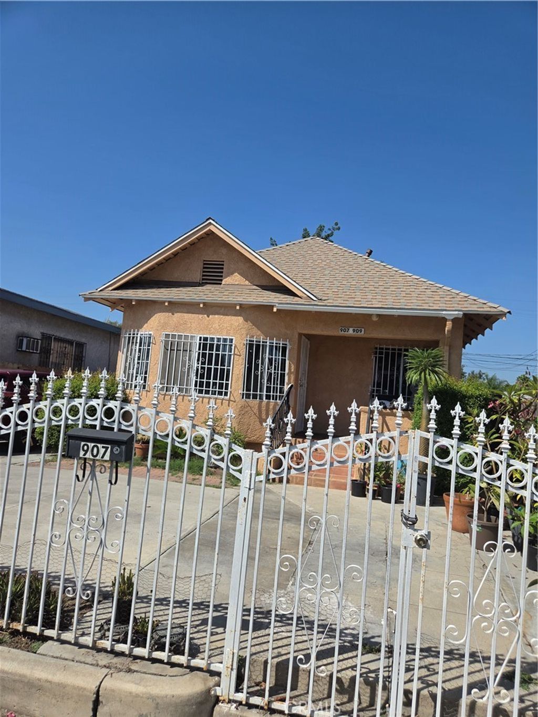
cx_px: 269
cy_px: 358
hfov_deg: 58.9
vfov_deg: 73.9
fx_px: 477
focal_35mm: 23
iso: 80
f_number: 1.8
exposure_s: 1/5860
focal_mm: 5.4
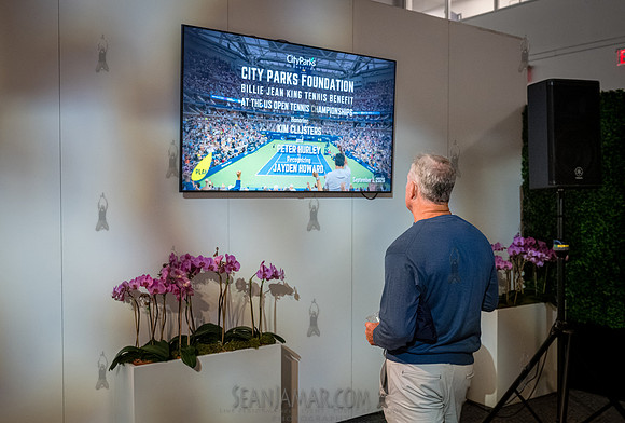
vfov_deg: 36.7
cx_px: 307
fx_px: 636
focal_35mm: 36
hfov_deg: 52.3
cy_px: 224
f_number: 5.6
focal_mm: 34
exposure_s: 1/200
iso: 8000
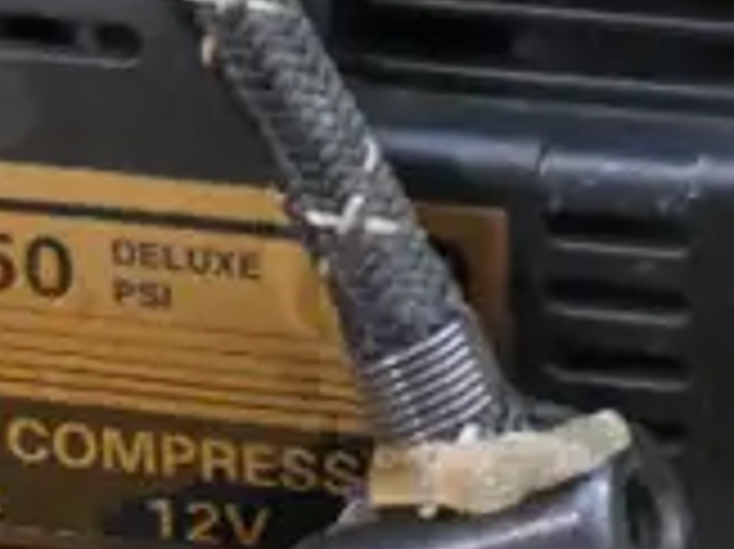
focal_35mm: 189
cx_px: 1094
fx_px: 4005
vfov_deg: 7.3
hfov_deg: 10.1
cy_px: -826
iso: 3200
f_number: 4
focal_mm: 15
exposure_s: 1/20
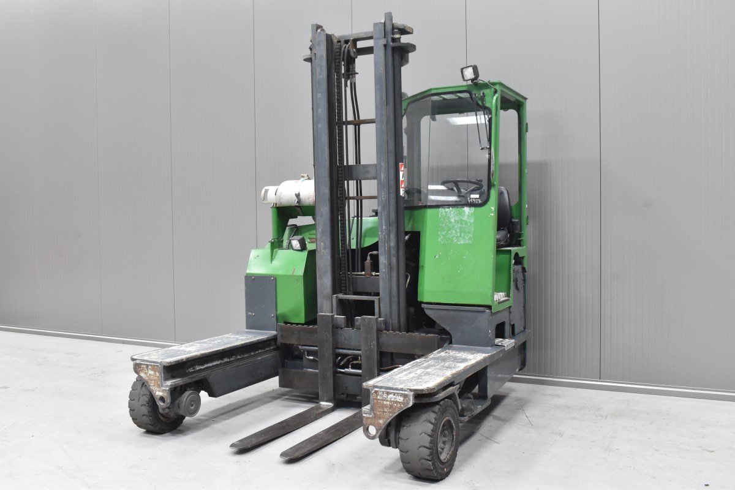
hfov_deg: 55.1
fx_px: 704
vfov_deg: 38.4
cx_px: 368
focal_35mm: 34
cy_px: 245
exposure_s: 1/15
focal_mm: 23
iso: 1600
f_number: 6.3
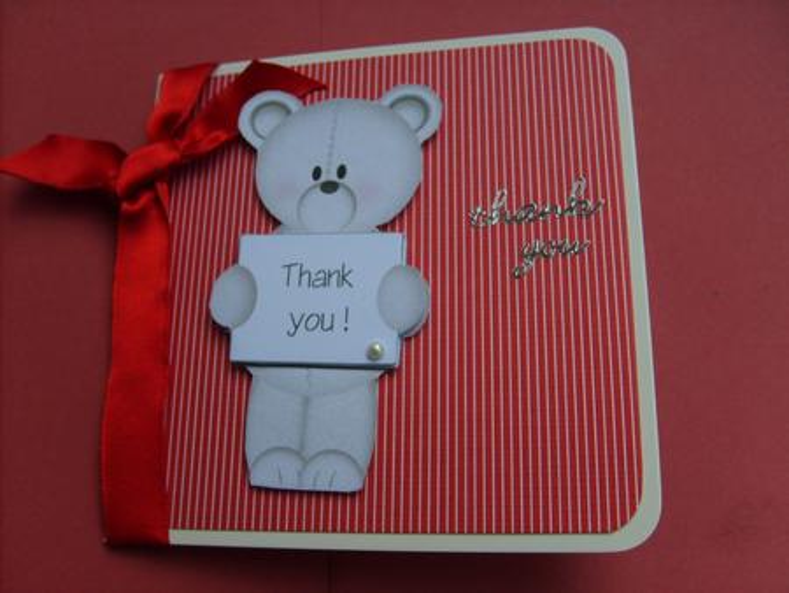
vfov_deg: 40.7
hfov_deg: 52.6
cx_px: 394
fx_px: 798
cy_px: 296
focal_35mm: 35
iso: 50
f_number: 2.8
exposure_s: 1/750
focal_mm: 5.8
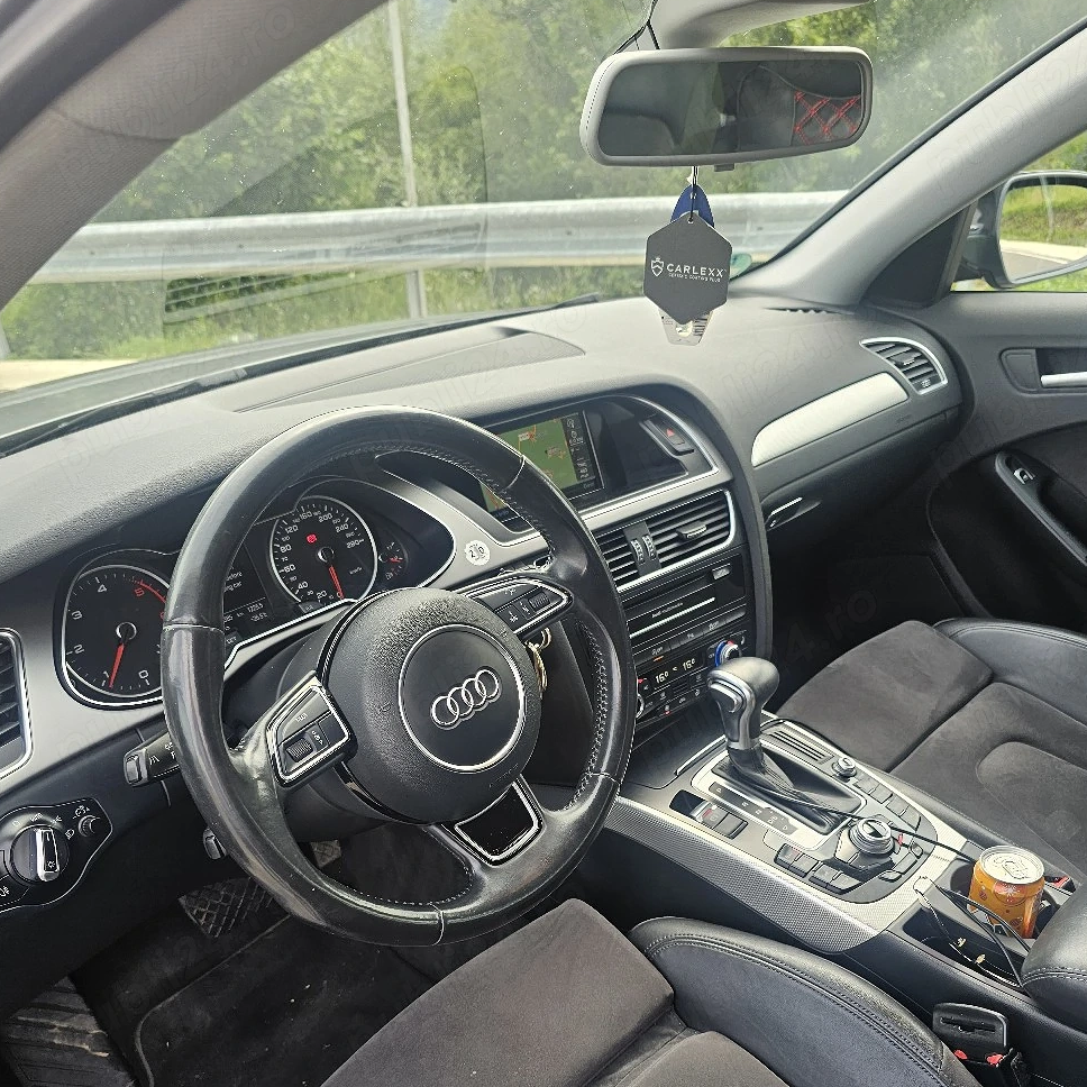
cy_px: 723
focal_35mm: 28
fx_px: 995
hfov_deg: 57.3
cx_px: 540
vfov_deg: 56.1
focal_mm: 6.3
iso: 32
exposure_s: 1/182
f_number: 1.7
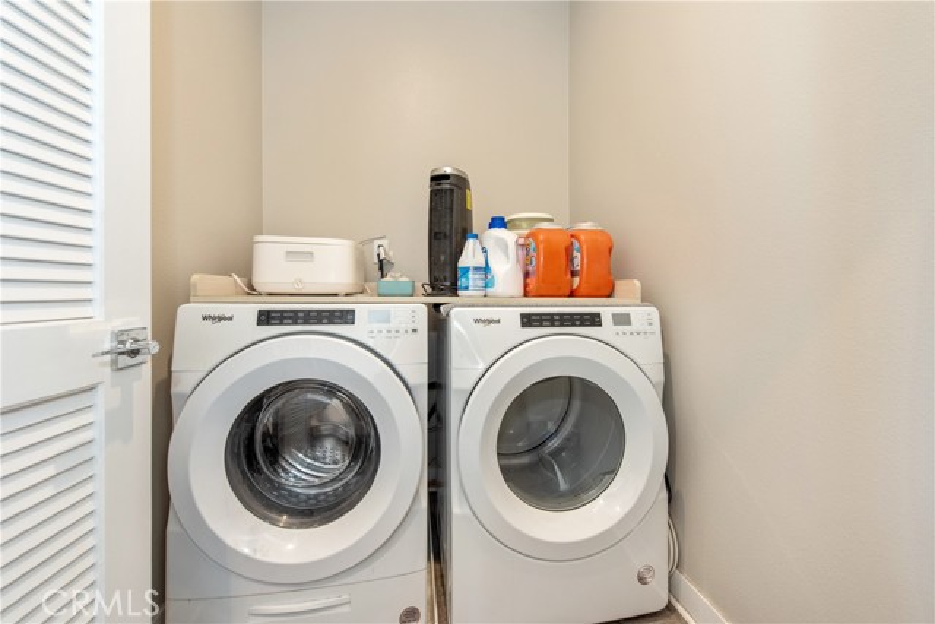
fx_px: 390
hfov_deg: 100.4
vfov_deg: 77.4
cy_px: 312
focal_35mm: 15
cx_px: 468
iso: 800
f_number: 4.5
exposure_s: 1/80
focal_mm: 15
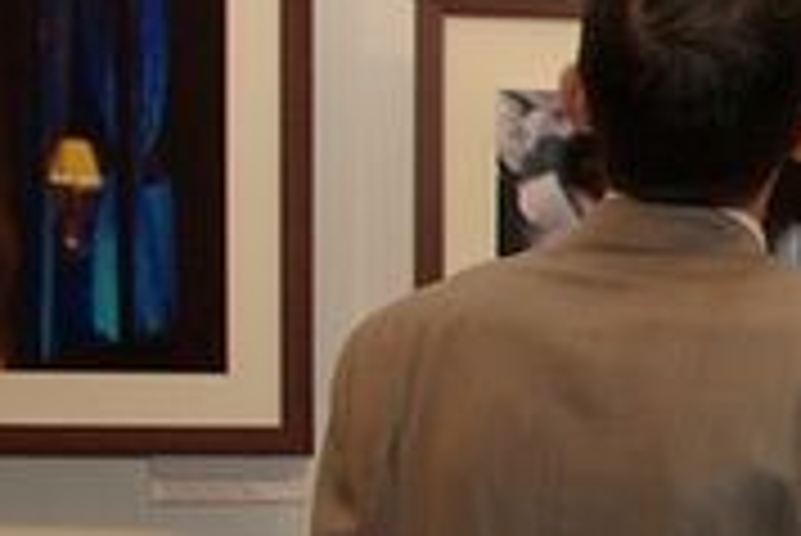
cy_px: 437
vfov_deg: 9.0
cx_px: 1584
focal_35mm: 152
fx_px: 3385
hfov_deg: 12.1
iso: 400
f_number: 5.6
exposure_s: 1/60
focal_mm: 20
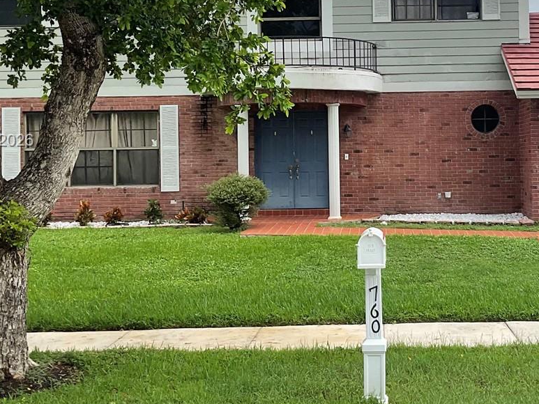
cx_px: 374
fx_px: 934
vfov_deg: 24.3
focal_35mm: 60
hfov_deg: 31.8
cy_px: 141
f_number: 1.8
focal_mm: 3
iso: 16
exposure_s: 1/978
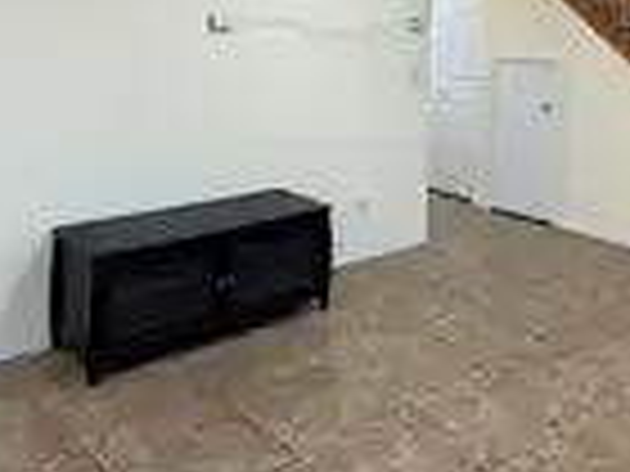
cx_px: 454
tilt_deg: +0.6
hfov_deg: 45.5
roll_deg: -1.0
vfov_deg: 33.3
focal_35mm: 40
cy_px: 13
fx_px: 728
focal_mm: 2.22
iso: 250
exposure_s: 1/60
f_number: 2.2
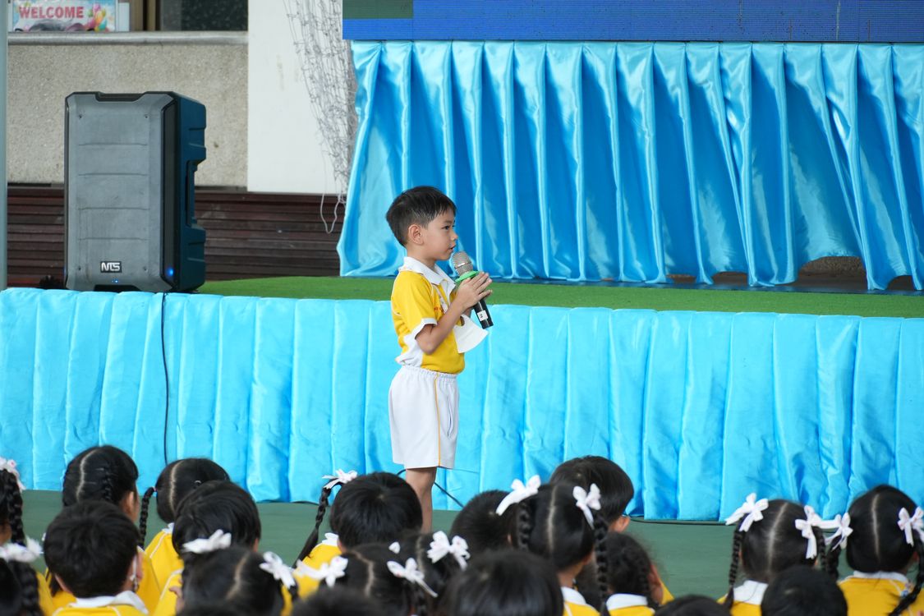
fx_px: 5197
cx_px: 462
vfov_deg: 6.8
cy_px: 308
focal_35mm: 202
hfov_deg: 10.2
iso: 1250
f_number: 6.3
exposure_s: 1/160
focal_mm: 135
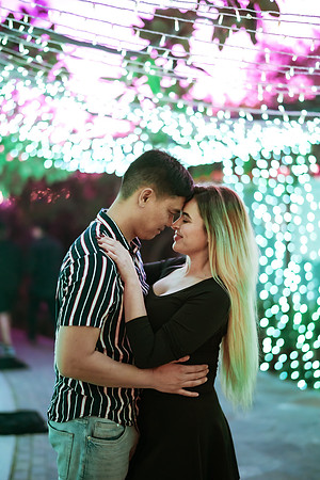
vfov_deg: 34.5
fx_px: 773
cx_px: 160
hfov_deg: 23.4
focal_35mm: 58
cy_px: 240
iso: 2500
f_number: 1.4
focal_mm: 58
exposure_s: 1/320
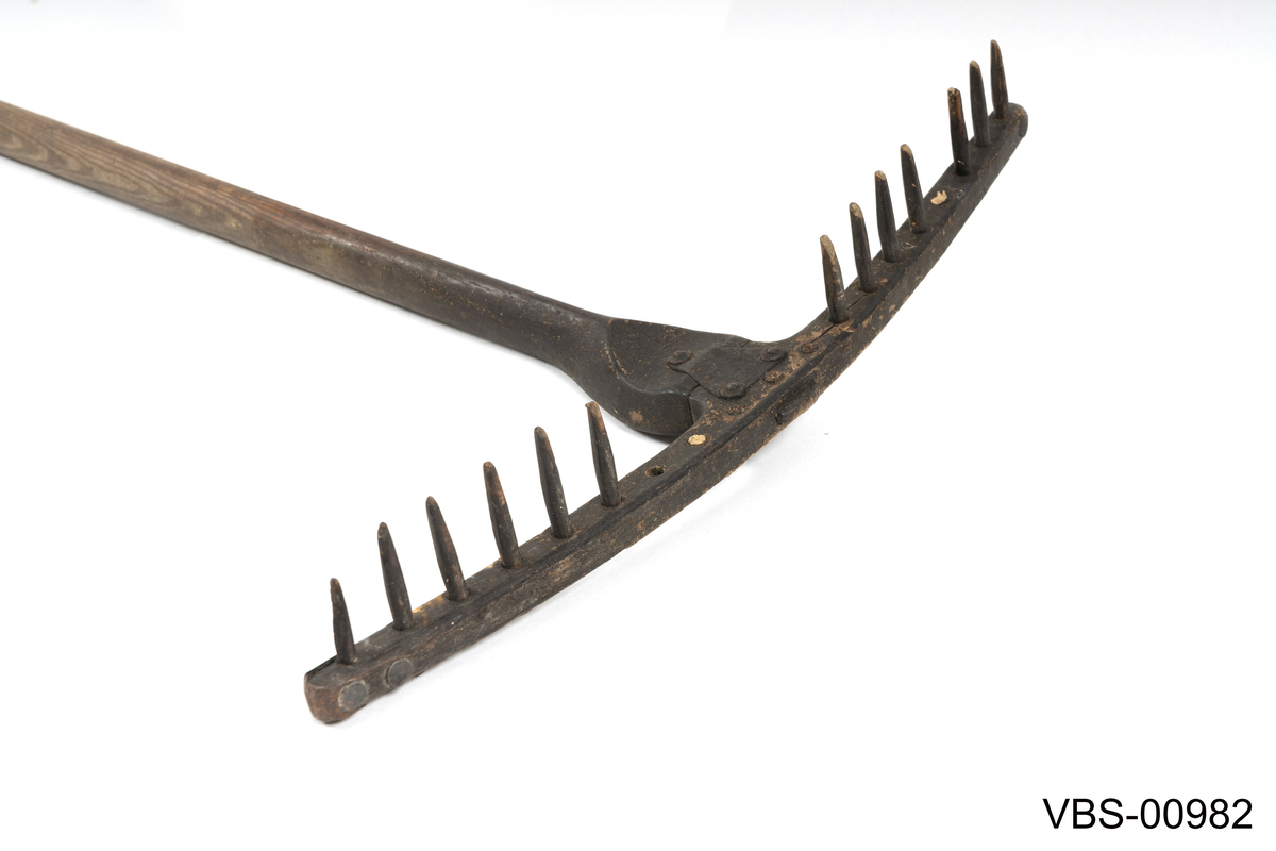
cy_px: 426
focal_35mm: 49
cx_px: 638
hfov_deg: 40.3
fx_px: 1737
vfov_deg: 27.5
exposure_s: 1/160
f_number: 9
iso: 100
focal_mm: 49
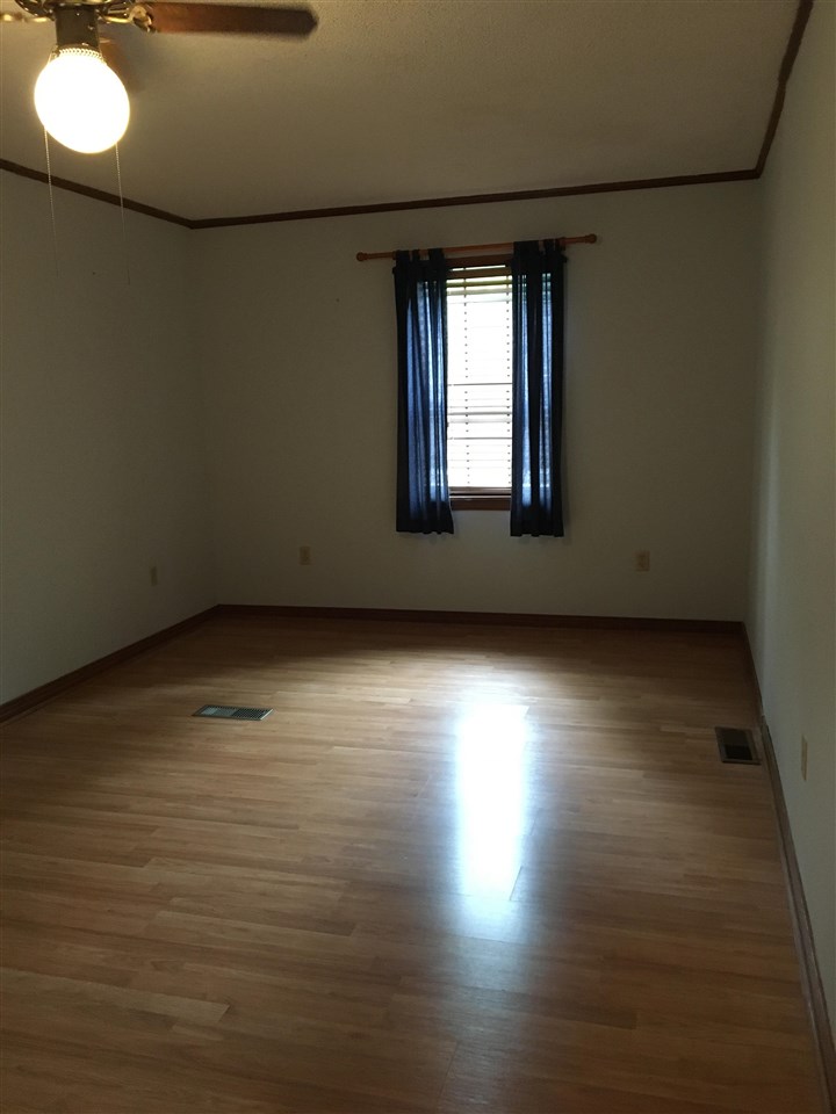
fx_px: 934
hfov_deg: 48.2
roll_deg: +0.5
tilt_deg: -9.8
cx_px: 418
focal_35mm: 29
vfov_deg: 61.7
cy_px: 557
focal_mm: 4.15
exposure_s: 1/30
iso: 200
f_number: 2.2
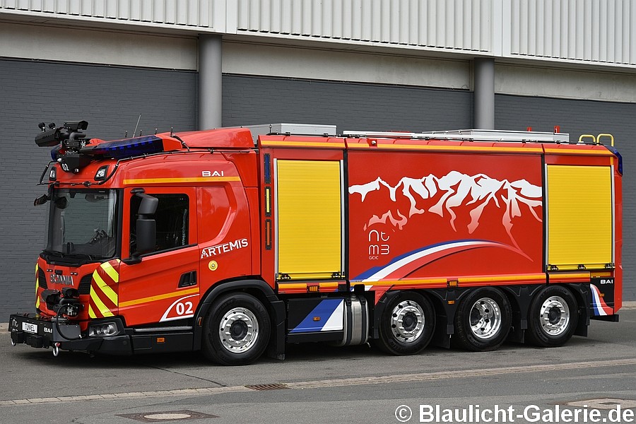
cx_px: 318
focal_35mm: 72
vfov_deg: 18.9
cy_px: 212
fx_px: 1272
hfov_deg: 28.1
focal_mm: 72
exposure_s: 1/250
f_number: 8
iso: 200
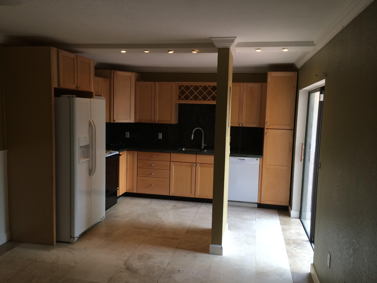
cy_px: 142
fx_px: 327
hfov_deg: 60.0
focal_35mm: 30
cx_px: 188
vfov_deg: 46.8
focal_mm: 4.12
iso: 50
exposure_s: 1/40
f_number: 2.2
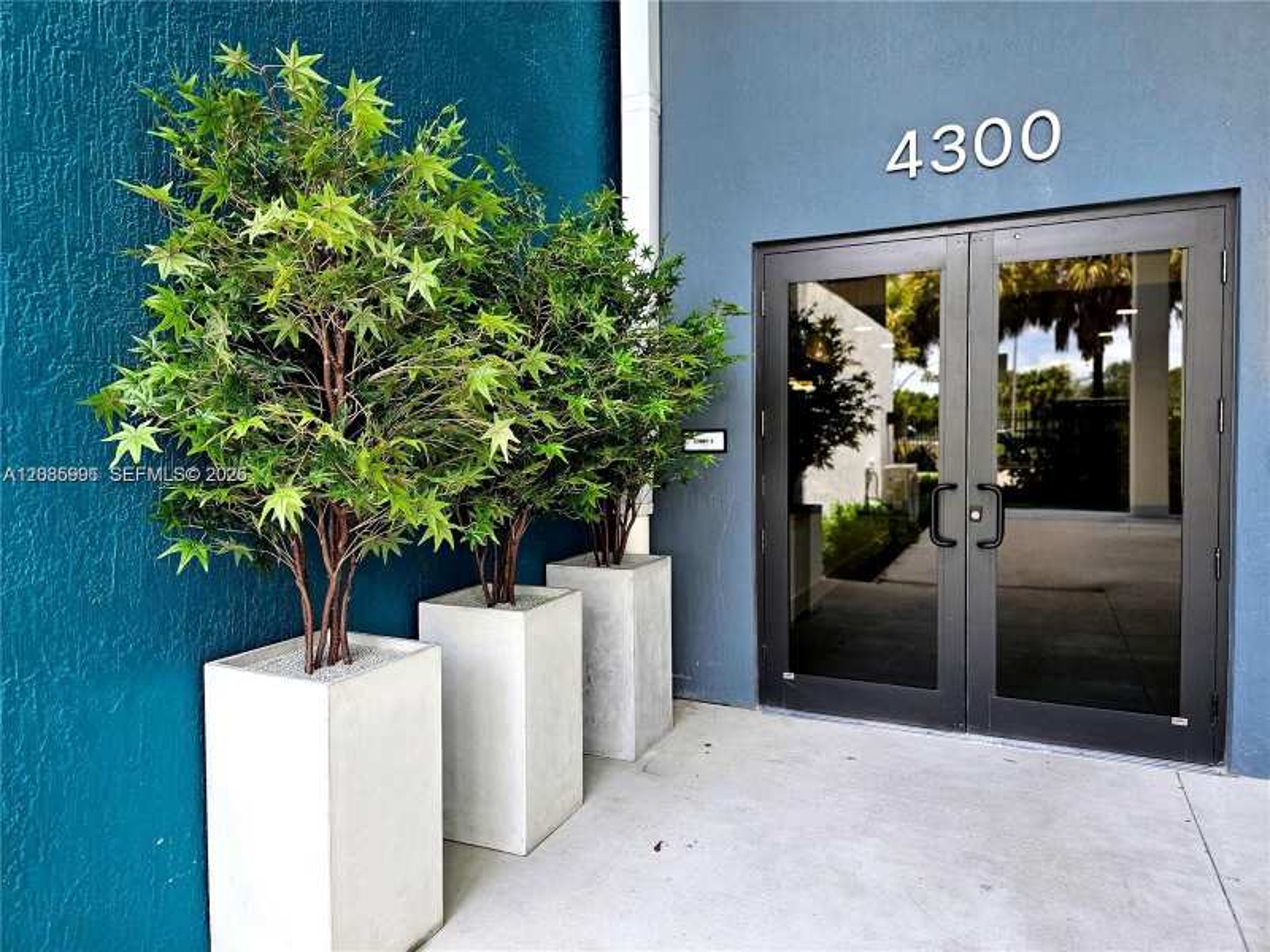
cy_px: 476
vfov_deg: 58.9
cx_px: 635
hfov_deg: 73.9
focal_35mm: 23
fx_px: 844
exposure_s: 1/120
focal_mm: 6.3
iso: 40
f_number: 1.7
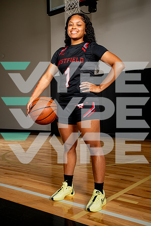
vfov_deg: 48.5
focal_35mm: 40
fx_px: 252
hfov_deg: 33.4
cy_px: 113
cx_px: 76
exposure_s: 1/500
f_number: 8
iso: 250
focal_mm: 40
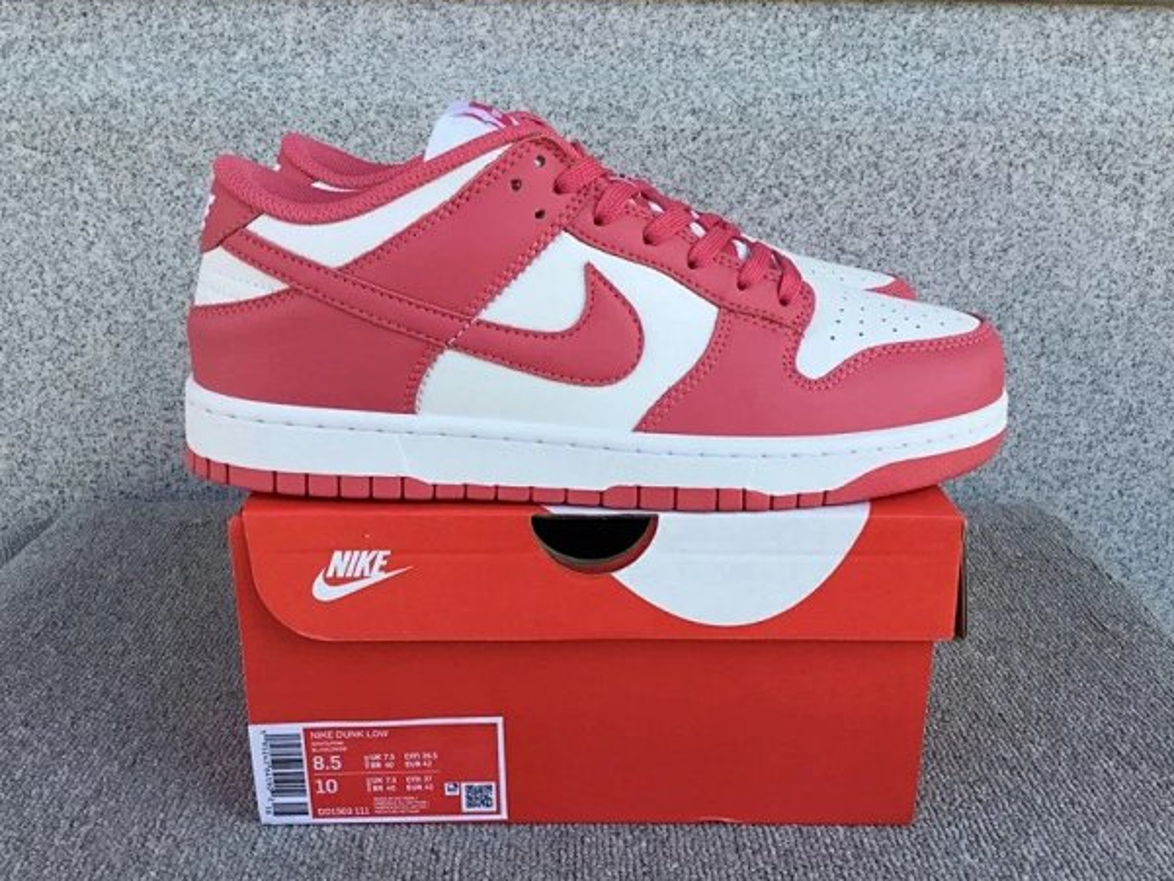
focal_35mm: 33
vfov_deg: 43.0
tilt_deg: -19.0
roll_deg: -0.1
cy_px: 455
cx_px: 594
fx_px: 1119
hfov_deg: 55.3
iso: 25
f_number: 2.4
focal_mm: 3.3
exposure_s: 1/286
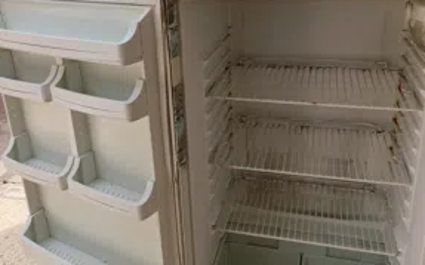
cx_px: 218
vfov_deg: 36.7
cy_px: 81
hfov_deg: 56.7
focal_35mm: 34
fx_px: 394
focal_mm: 5.56
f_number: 1.8
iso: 50
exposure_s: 1/288
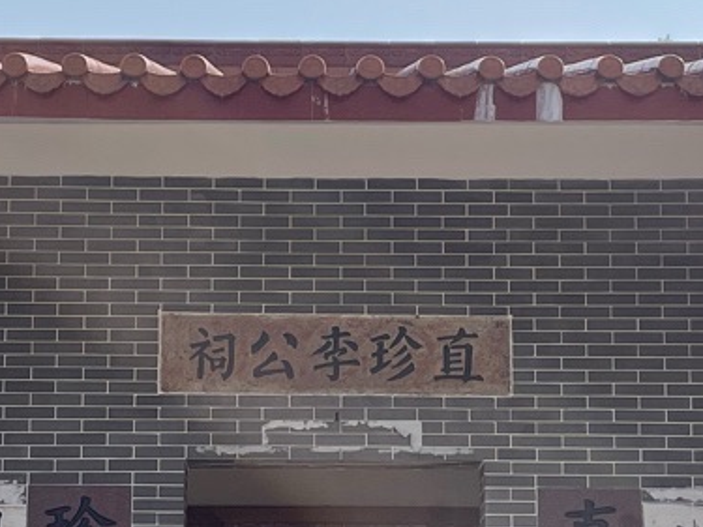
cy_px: 442
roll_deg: -0.3
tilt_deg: +11.6
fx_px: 2111
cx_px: 315
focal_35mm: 104
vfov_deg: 14.1
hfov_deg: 18.9
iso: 32
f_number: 1.6
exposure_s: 1/5814
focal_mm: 4.2
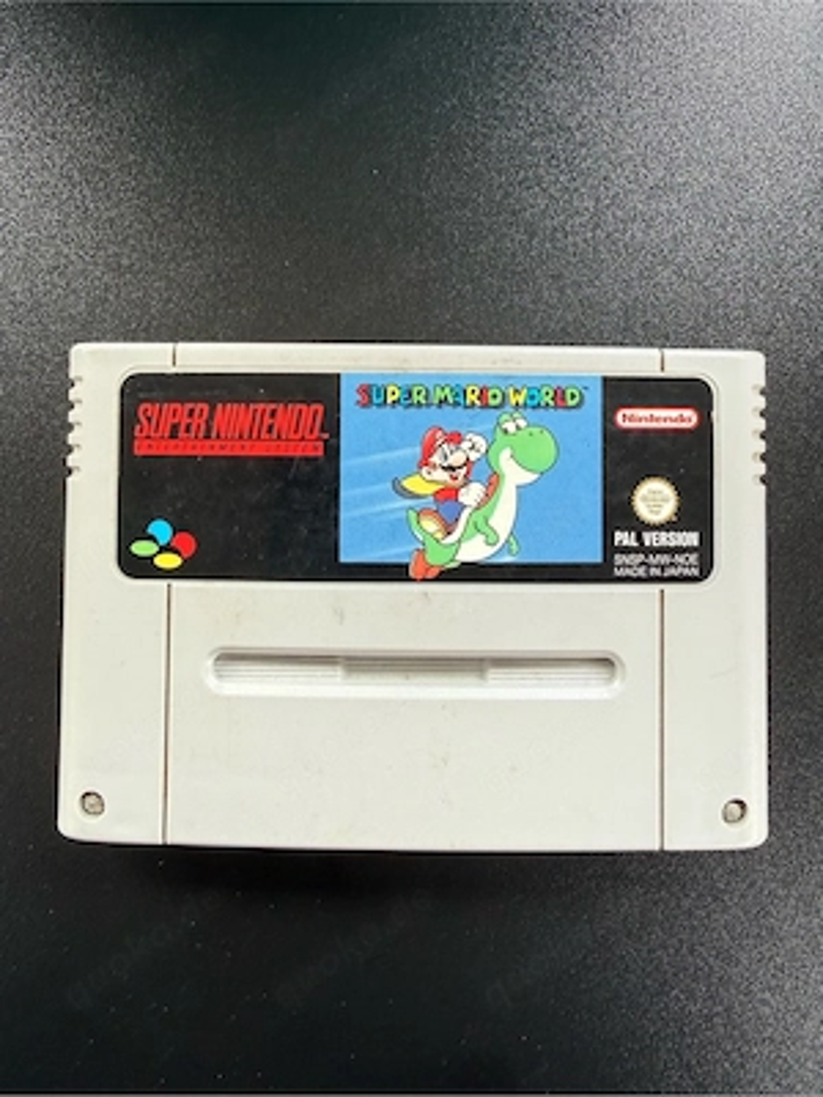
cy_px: 548
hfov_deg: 56.8
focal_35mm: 24
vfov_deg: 71.6
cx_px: 412
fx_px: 761
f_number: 2.2
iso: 64
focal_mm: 2.22
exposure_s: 1/99
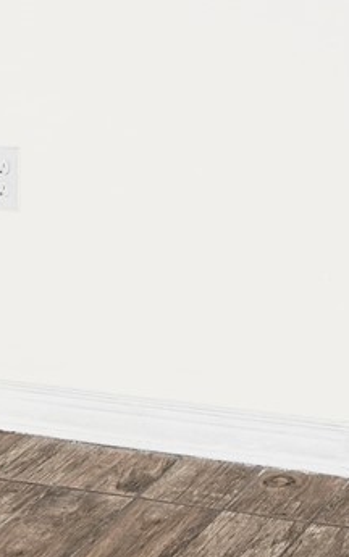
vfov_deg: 15.5
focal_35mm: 118
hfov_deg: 10.7
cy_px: -400
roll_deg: +0.6
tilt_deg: +0.4
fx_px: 1794
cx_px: 551
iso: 100
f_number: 1.78
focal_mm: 6.76
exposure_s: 1/121
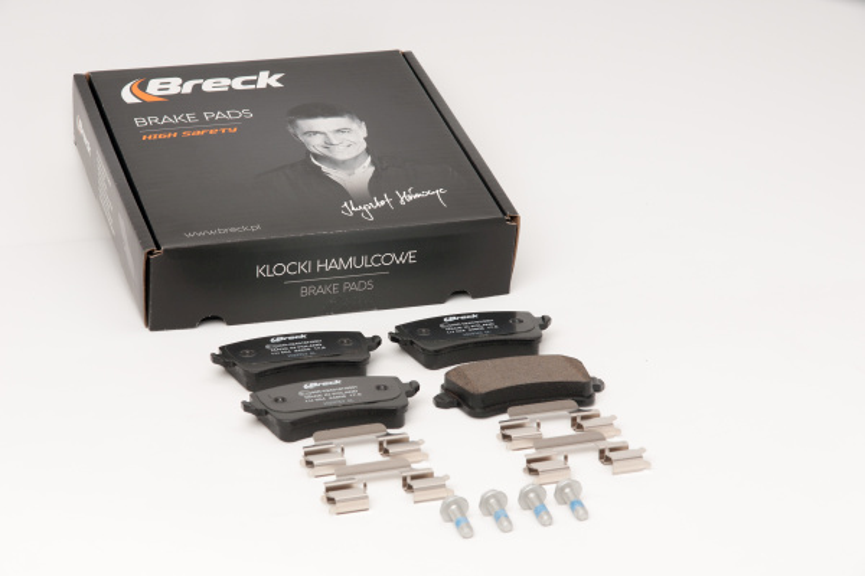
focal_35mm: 90
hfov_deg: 22.6
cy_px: 288
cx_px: 432
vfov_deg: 15.2
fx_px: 2162
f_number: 11
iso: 100
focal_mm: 60
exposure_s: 1/200
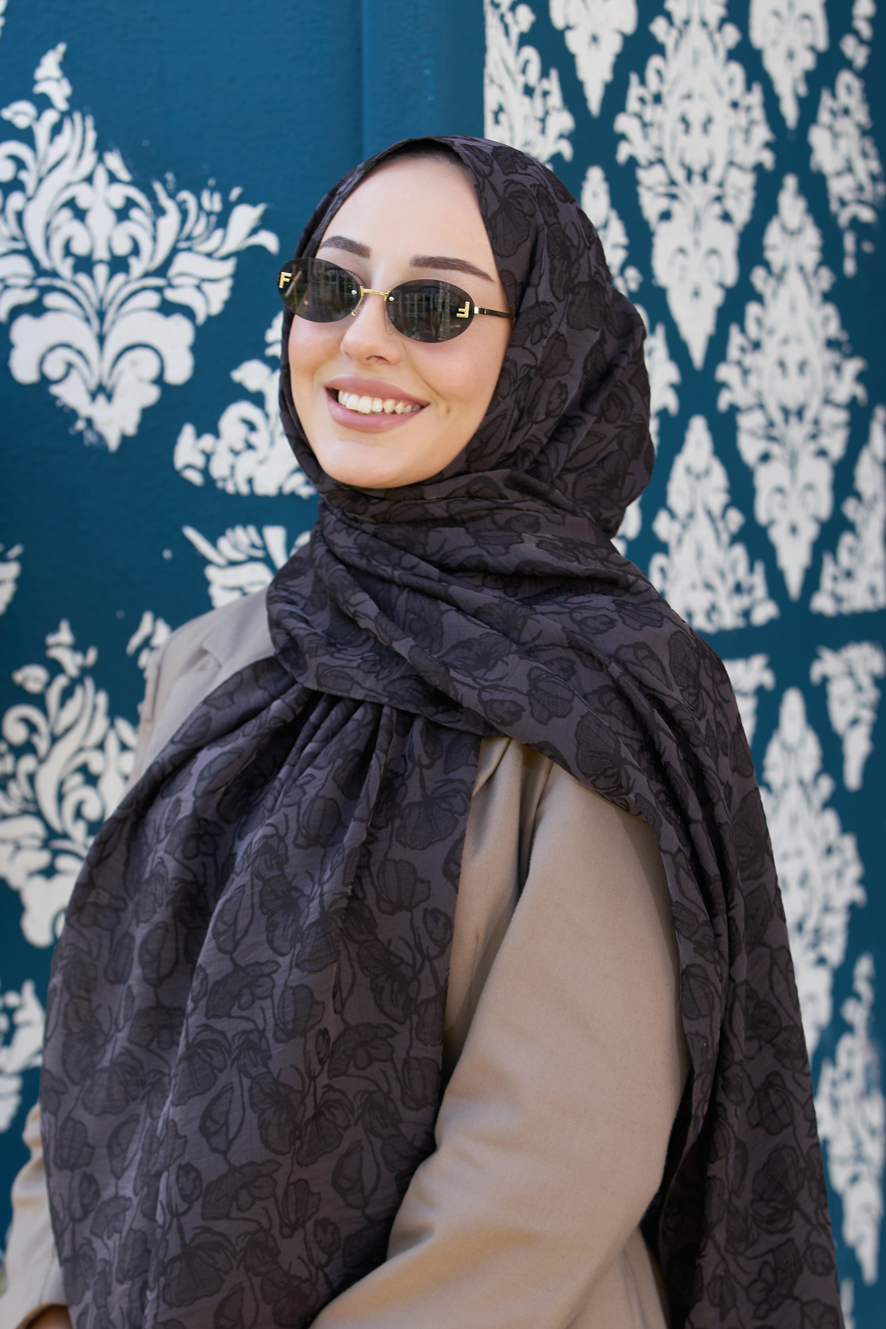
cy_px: 664
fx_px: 3690
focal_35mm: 100
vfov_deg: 20.4
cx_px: 443
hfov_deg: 13.7
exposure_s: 1/200
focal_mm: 100
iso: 200
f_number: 4.5
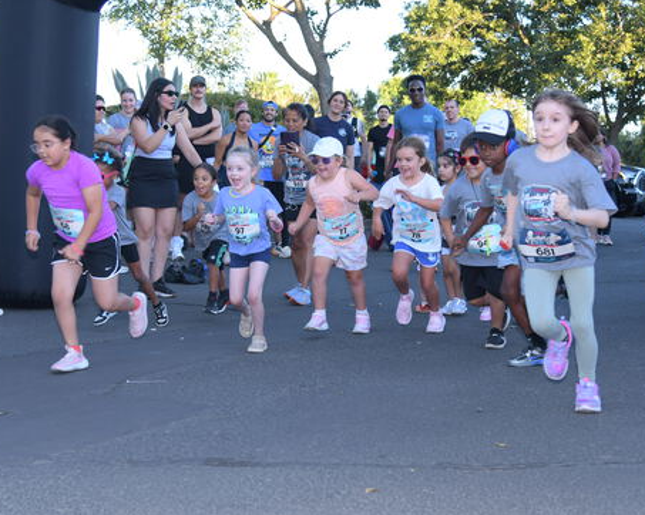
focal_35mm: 65
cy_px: 258
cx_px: 279
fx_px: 1240
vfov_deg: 23.5
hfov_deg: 29.1
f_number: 4
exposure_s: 1/250
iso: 400
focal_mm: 38
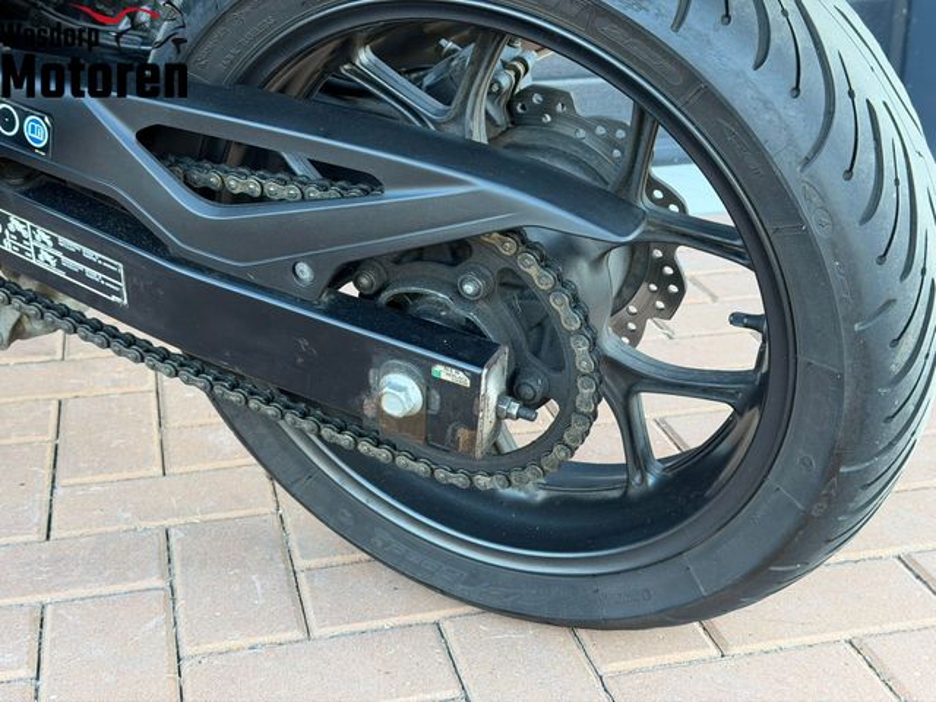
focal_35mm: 48
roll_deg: +1.3
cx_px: 468
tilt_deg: -18.7
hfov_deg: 39.7
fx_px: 1298
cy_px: 351
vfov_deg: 30.3
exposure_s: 1/121
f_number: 1.78
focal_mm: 6.76
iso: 80
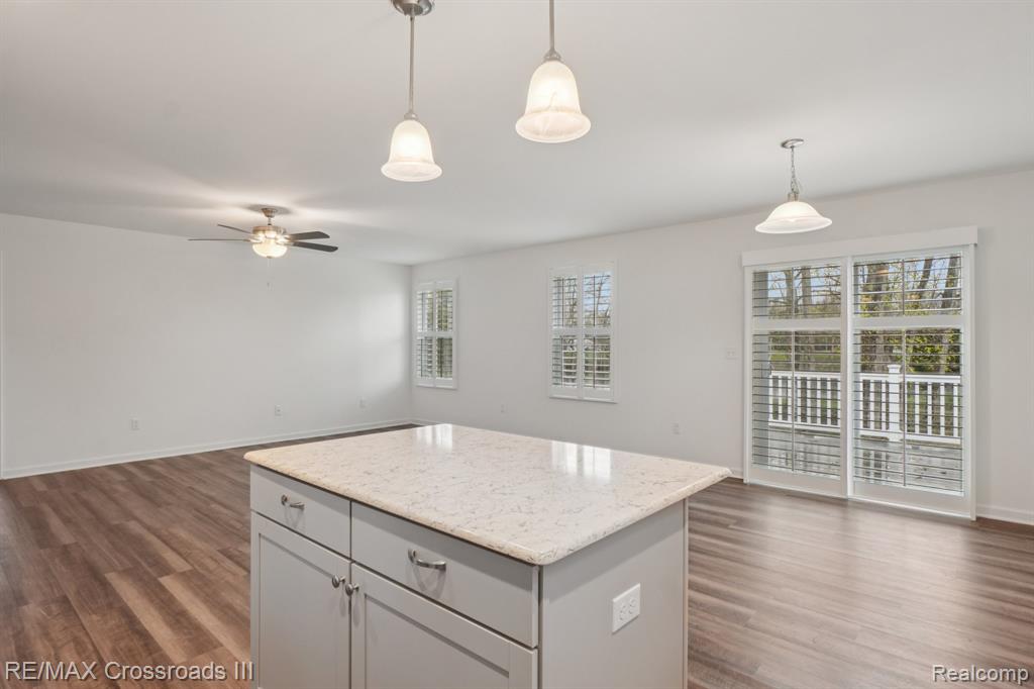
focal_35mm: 18
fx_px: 517
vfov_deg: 67.3
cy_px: 344
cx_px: 517
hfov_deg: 90.0
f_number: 8
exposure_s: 1/20
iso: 400
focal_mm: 12
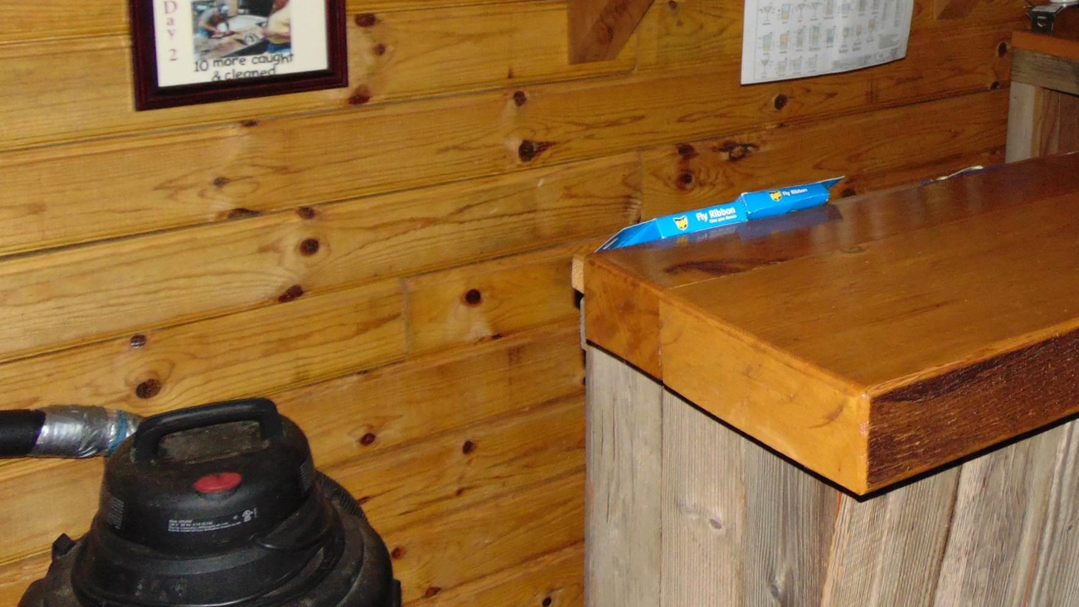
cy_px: 42
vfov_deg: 24.6
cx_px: 847
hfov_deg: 42.0
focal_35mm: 47
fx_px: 1345
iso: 200
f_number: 3
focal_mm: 4.5
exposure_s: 1/8
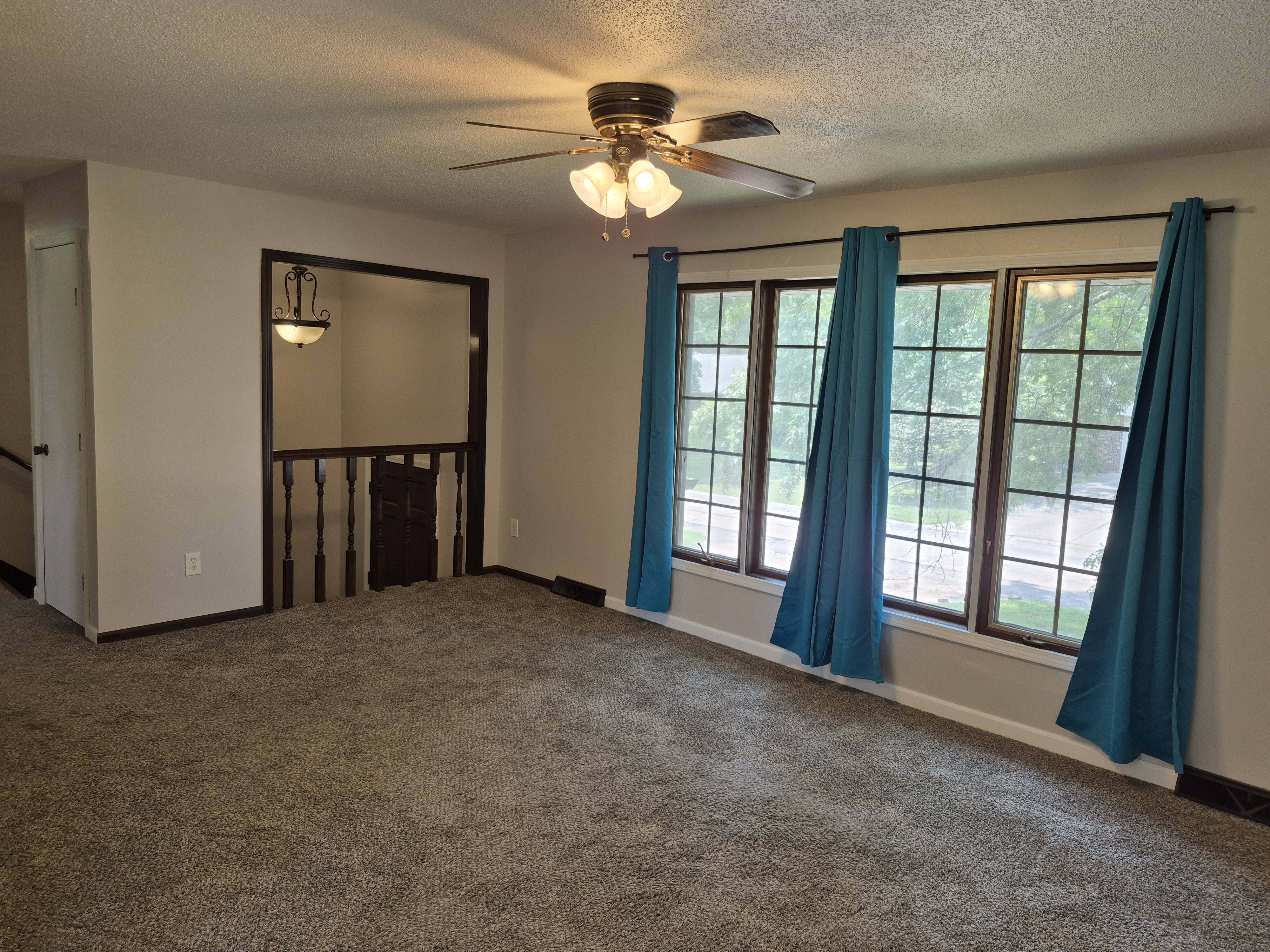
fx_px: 844
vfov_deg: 58.9
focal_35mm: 23
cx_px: 635
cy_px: 476
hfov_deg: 73.9
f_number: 1.8
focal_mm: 5.4
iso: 100
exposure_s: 1/120
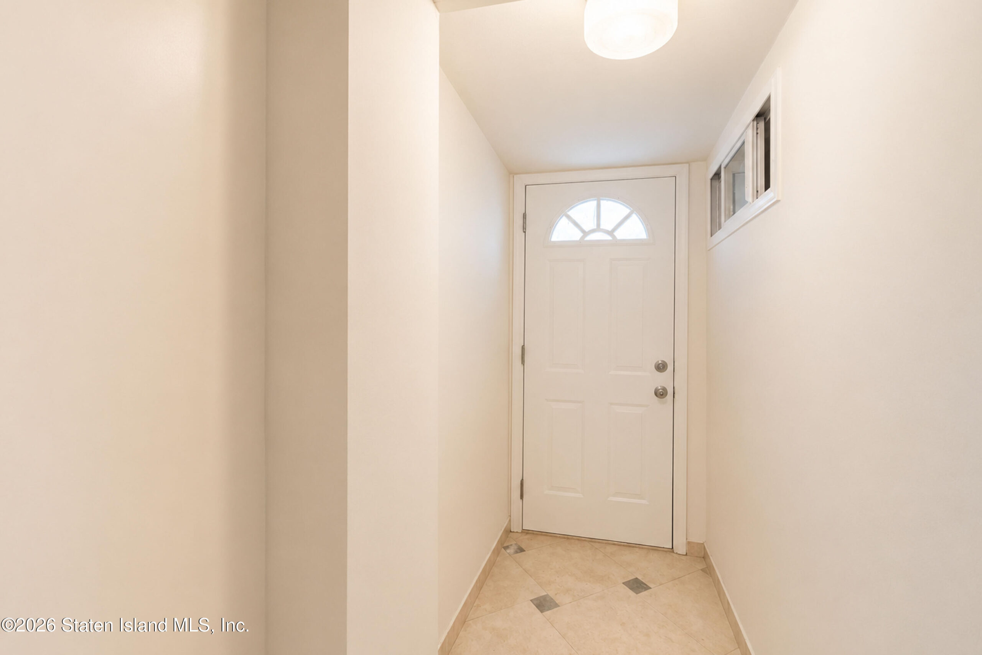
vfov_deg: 77.3
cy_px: 328
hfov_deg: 100.4
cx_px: 491
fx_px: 409
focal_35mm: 15
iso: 2000
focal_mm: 10
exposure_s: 1/40
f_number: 5
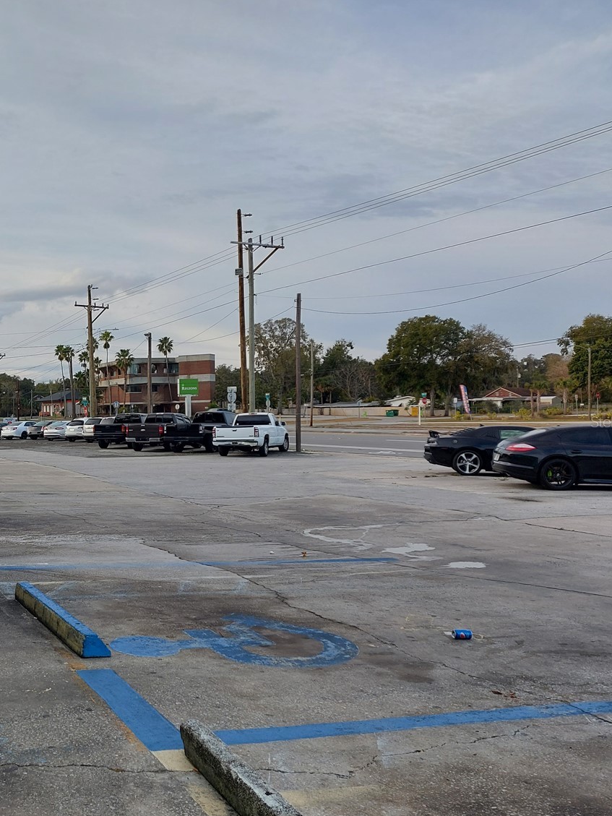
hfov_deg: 39.3
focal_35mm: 34
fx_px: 801
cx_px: 81
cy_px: 421
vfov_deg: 53.9
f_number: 1.8
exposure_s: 1/171
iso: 25
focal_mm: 5.23
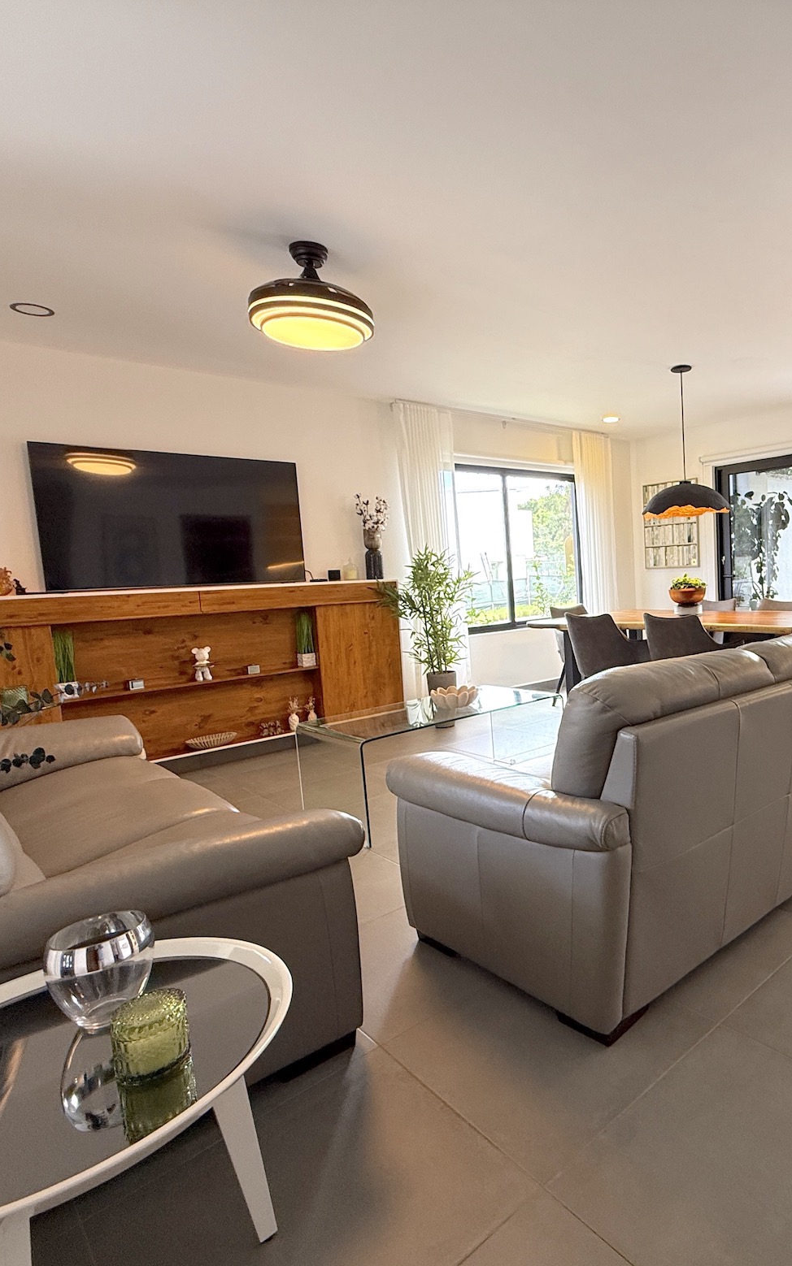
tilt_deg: -5.6
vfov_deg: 85.1
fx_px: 691
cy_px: 638
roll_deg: +2.7
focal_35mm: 20
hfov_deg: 56.3
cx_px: 606
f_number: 2.2
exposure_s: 1/99
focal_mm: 2.22
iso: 200
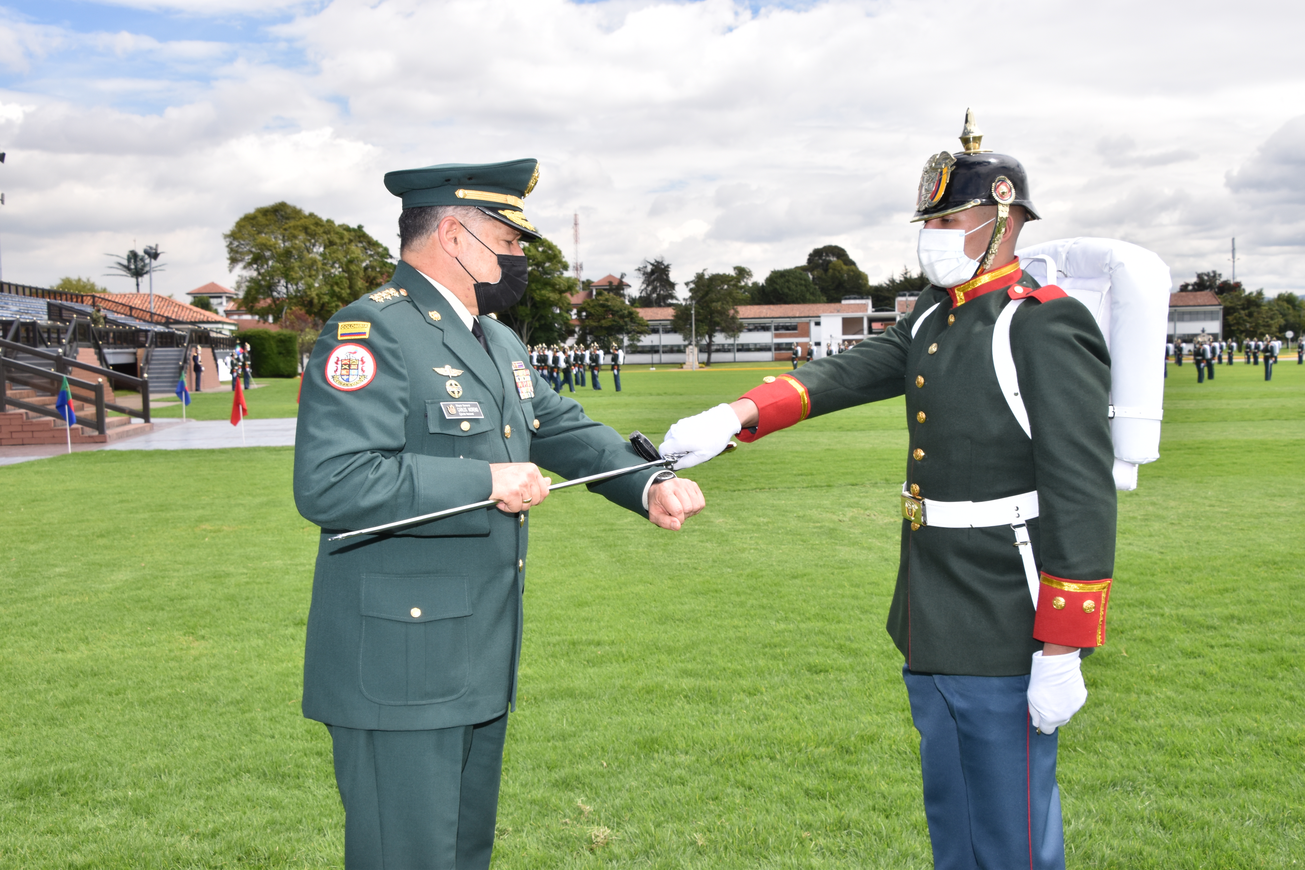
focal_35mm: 39
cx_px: 652
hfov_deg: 49.6
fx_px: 1414
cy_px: 435
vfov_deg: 34.2
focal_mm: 26
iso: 200
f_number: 14
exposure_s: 1/200
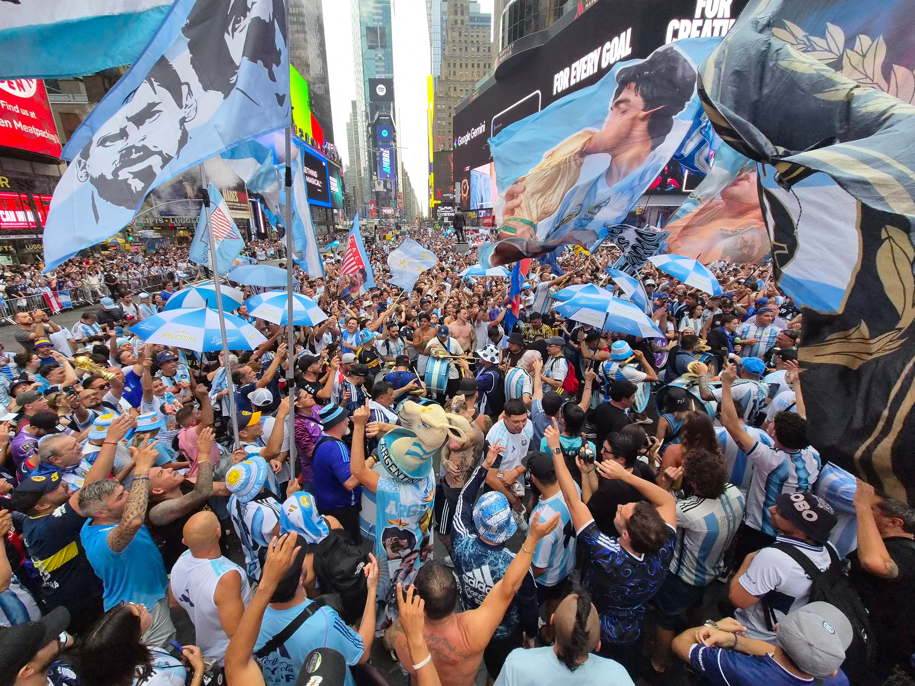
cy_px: 343
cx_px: 458
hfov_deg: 106.2
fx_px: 344
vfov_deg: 89.9
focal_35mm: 13
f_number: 2.2
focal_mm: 2.2
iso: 200
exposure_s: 1/998
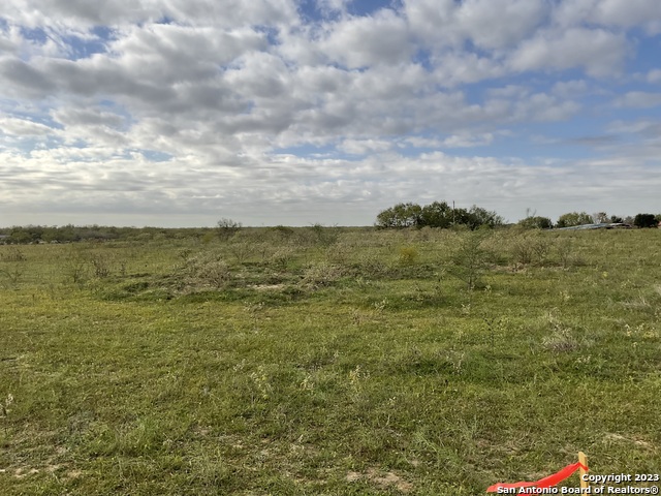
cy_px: 248
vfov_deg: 48.2
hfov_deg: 61.7
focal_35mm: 29
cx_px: 330
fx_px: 554
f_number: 1.8
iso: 20
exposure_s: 1/2427
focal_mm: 3
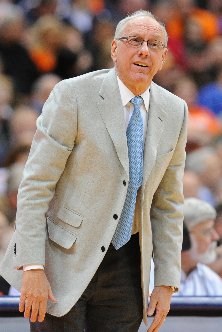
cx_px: 111
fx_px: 2775
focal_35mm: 300
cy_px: 166
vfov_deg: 6.9
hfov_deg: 4.6
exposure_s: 1/1000
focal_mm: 300
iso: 4000
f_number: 3.5
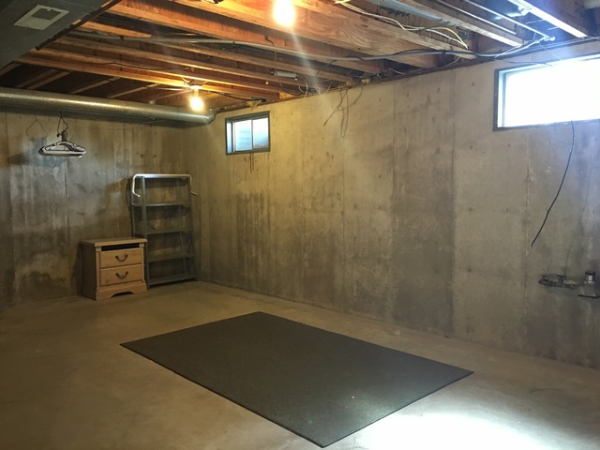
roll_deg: +0.7
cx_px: 300
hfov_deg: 61.7
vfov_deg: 48.2
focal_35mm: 29
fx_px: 503
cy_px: 225
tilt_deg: -2.5
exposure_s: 1/4
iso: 50
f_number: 2.2
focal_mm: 4.15
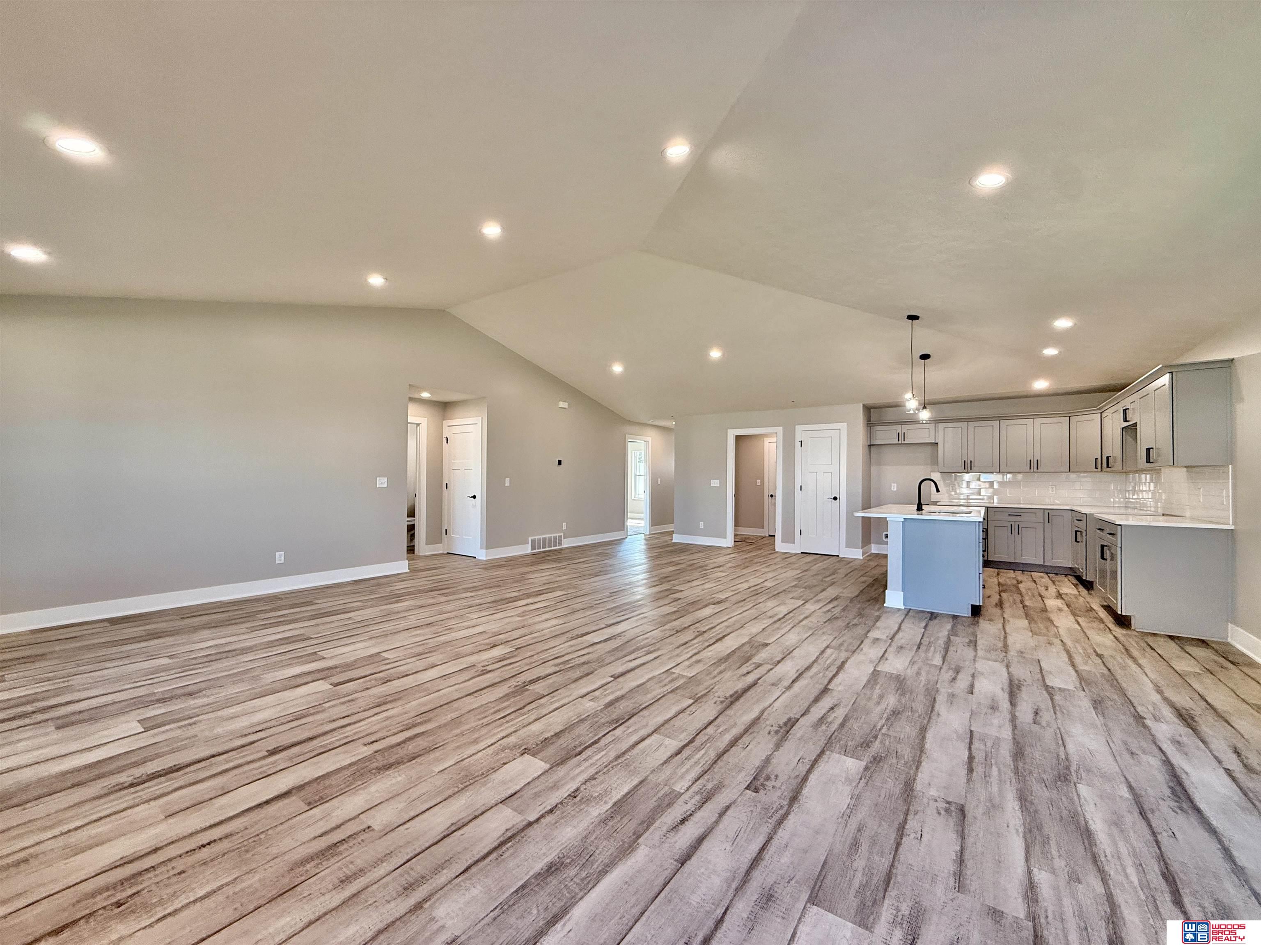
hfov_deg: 102.1
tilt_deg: +0.7
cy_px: 472
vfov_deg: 85.7
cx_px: 630
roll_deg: -0.8
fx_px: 510
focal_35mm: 14
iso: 160
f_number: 2.2
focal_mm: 2.22
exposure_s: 1/120
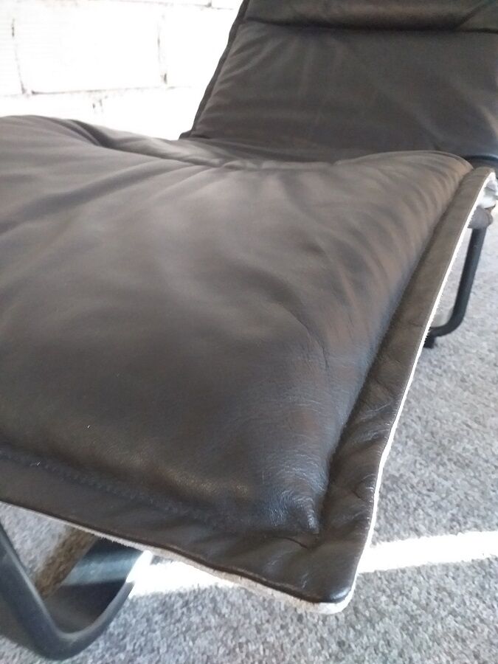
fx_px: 499
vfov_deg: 67.3
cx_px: 249
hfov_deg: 53.1
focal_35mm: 26
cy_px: 332
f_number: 1.9
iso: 400
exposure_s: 1/25
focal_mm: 3.6
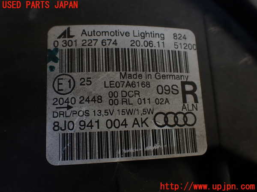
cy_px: 96
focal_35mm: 30
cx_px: 128
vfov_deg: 46.8
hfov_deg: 60.0
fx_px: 223
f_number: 3.2
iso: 100
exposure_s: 1/250
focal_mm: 5.4
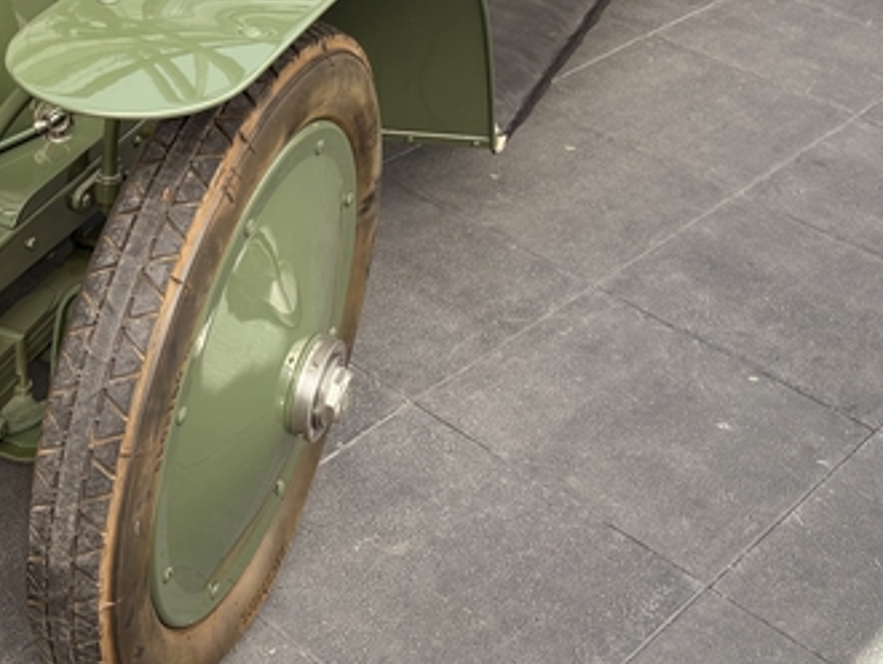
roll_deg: -2.9
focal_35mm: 63
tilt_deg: -24.7
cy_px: 11
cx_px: 161
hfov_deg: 29.9
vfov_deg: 22.5
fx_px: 1608
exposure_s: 1/325
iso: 40
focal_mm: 5.96
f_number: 1.6
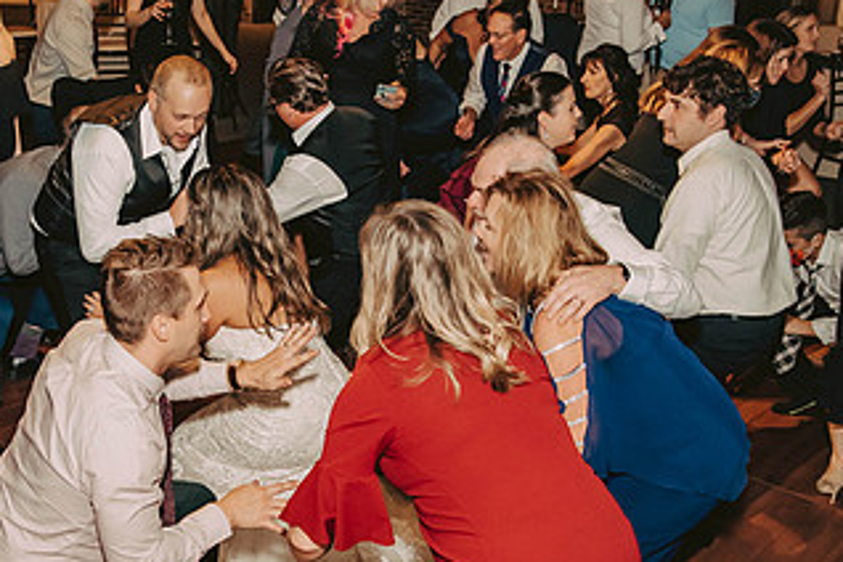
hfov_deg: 38.0
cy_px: 325
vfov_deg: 26.5
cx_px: 217
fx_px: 1194
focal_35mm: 51
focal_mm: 28
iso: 1250
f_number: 4
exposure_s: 1/125
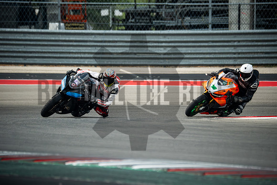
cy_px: 92
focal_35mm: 600
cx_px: 138
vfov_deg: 2.3
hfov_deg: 3.4
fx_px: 4618
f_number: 5.6
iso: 2500
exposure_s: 1/1600
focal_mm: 400
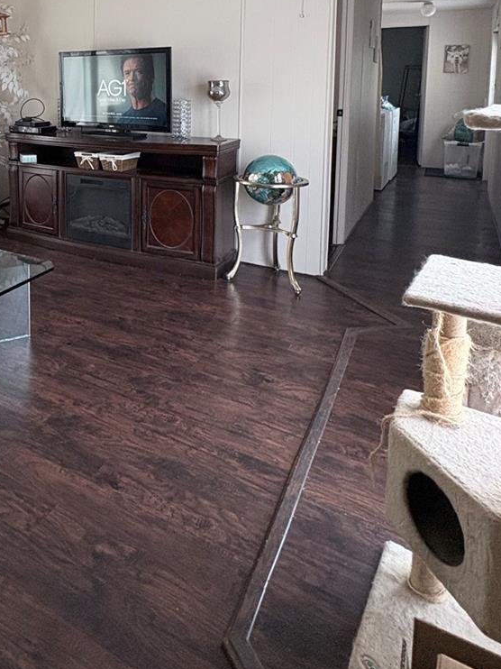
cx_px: 51
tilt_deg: -5.6
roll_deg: +0.5
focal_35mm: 29
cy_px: 133
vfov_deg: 57.1
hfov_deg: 44.0
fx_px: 560
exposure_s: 1/82
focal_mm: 2.22
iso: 250
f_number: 2.2
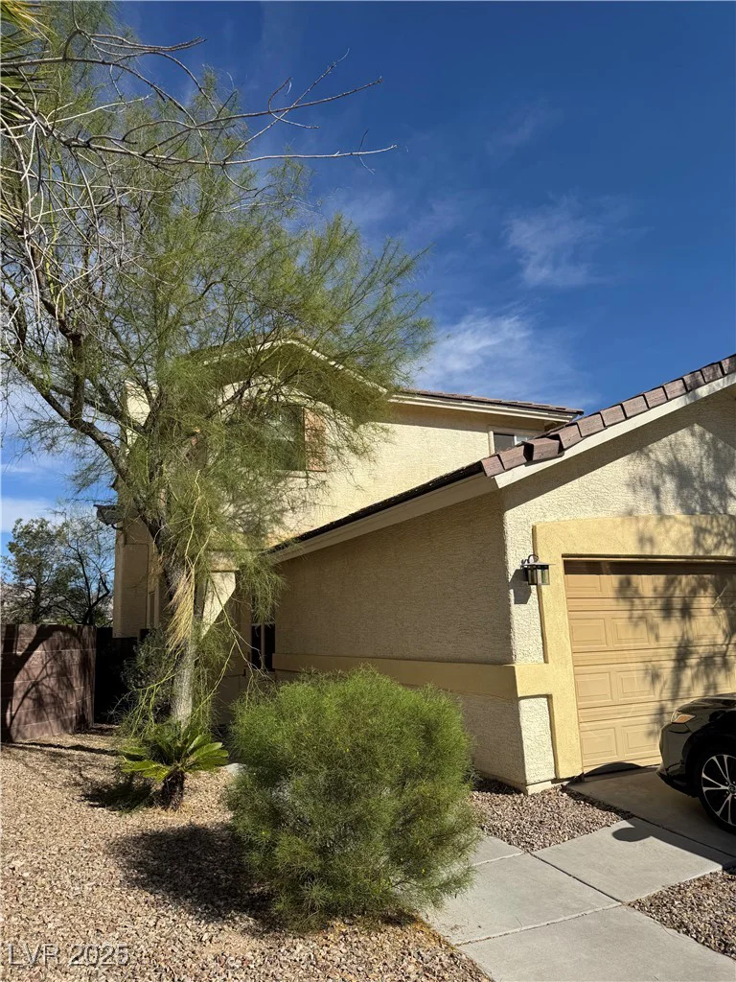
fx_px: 680
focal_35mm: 24
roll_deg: +2.3
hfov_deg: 56.8
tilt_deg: +12.2
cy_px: 491
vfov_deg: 71.6
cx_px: 368
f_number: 1.78
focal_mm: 6.76
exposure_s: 1/7092
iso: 80
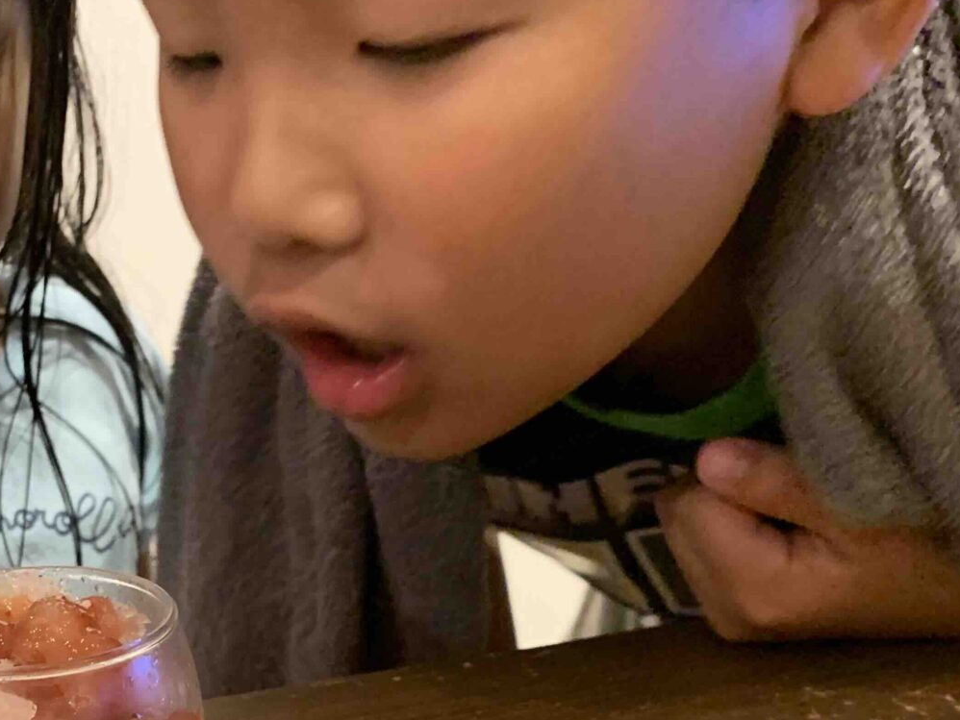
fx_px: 1387
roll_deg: +3.5
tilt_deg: -20.3
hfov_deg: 35.9
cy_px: 621
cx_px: 96
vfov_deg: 28.2
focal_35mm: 50
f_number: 1.8
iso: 320
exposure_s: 1/33
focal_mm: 4.25
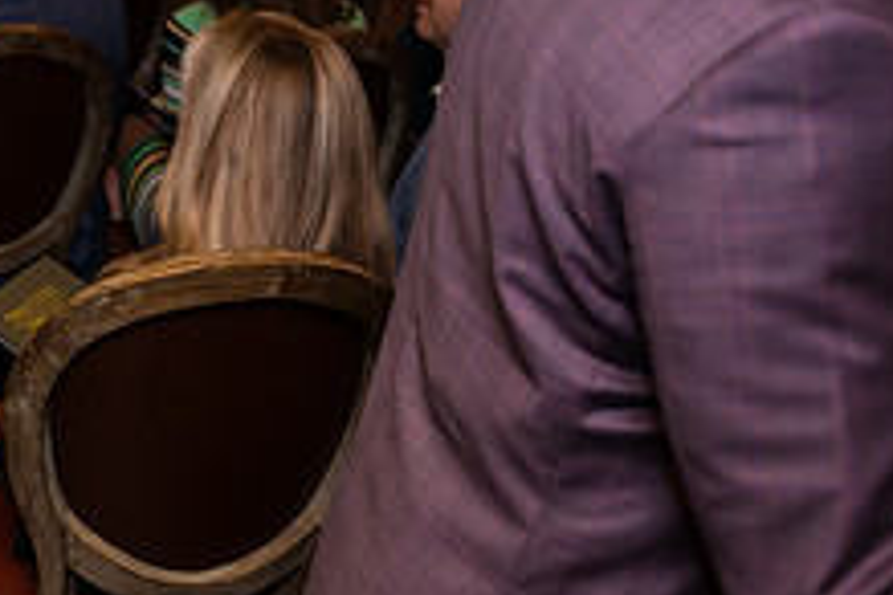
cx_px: -182
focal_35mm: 64
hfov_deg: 27.6
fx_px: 1587
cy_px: 151
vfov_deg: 21.1
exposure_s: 1/200
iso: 1250
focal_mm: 24
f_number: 3.2
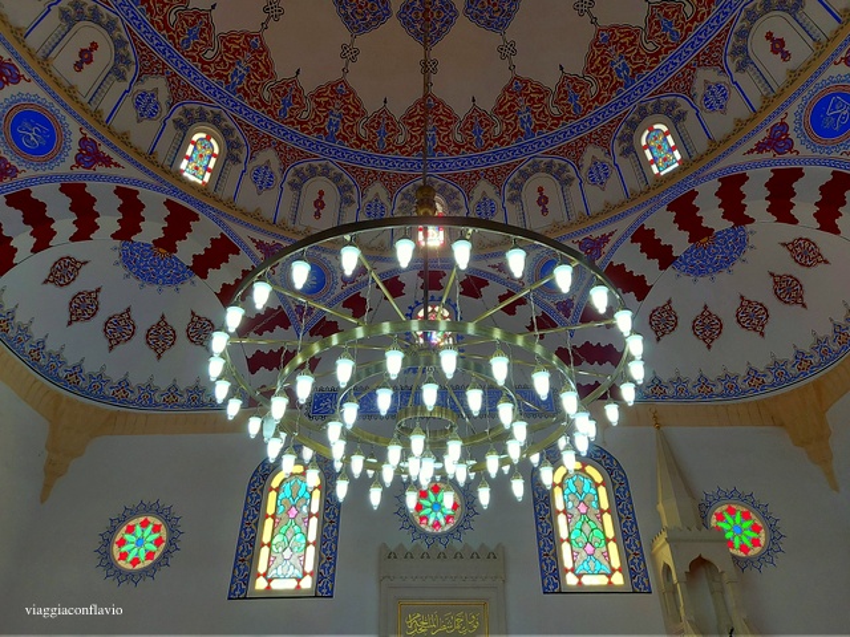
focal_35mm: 24
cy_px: 318
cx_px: 425
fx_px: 589
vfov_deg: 56.8
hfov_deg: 71.6
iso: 64
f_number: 1.8
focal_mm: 5.23
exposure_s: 1/60
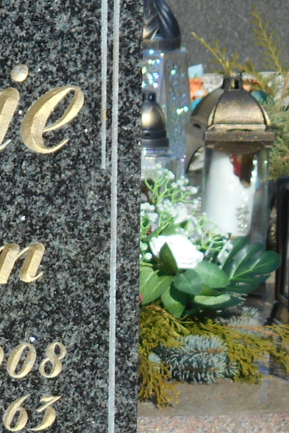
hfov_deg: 4.5
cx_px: -383
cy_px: 441
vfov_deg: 6.8
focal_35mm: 301
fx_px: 3623
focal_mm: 15.4
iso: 80
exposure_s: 1/320
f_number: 6.3
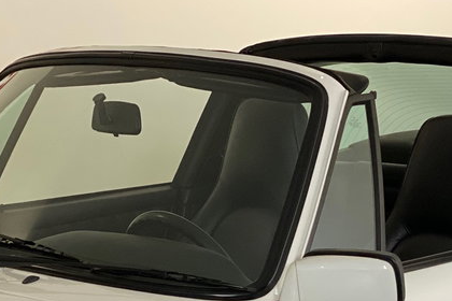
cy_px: 389
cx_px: 334
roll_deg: +1.6
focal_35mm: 132
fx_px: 1657
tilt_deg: -14.5
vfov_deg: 10.2
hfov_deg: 15.5
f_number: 2
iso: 250
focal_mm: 6
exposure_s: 1/70
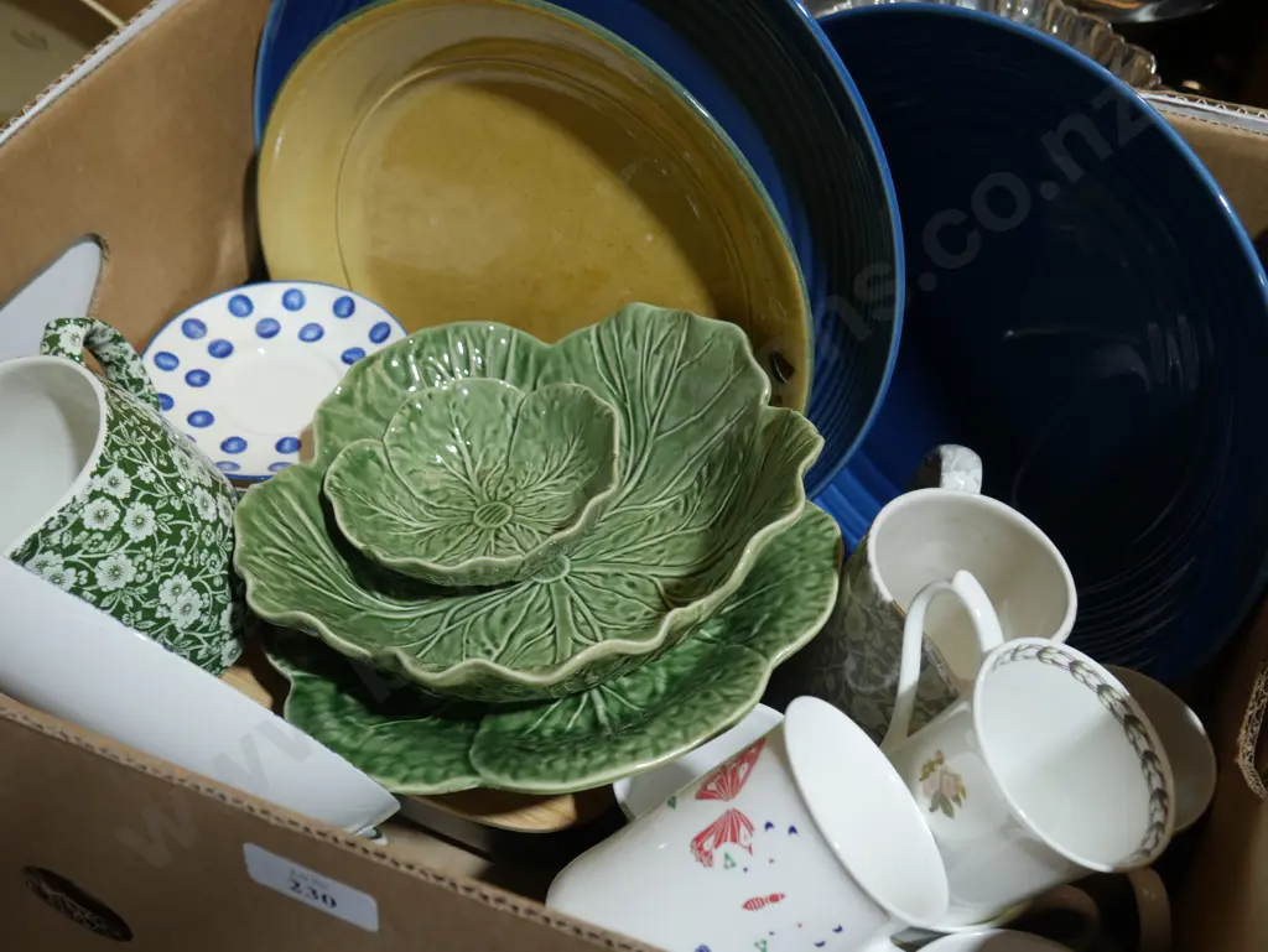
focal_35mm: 40
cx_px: 634
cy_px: 476
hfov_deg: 46.8
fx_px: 1466
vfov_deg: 36.0
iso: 250
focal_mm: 20
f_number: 4.4
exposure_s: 1/60
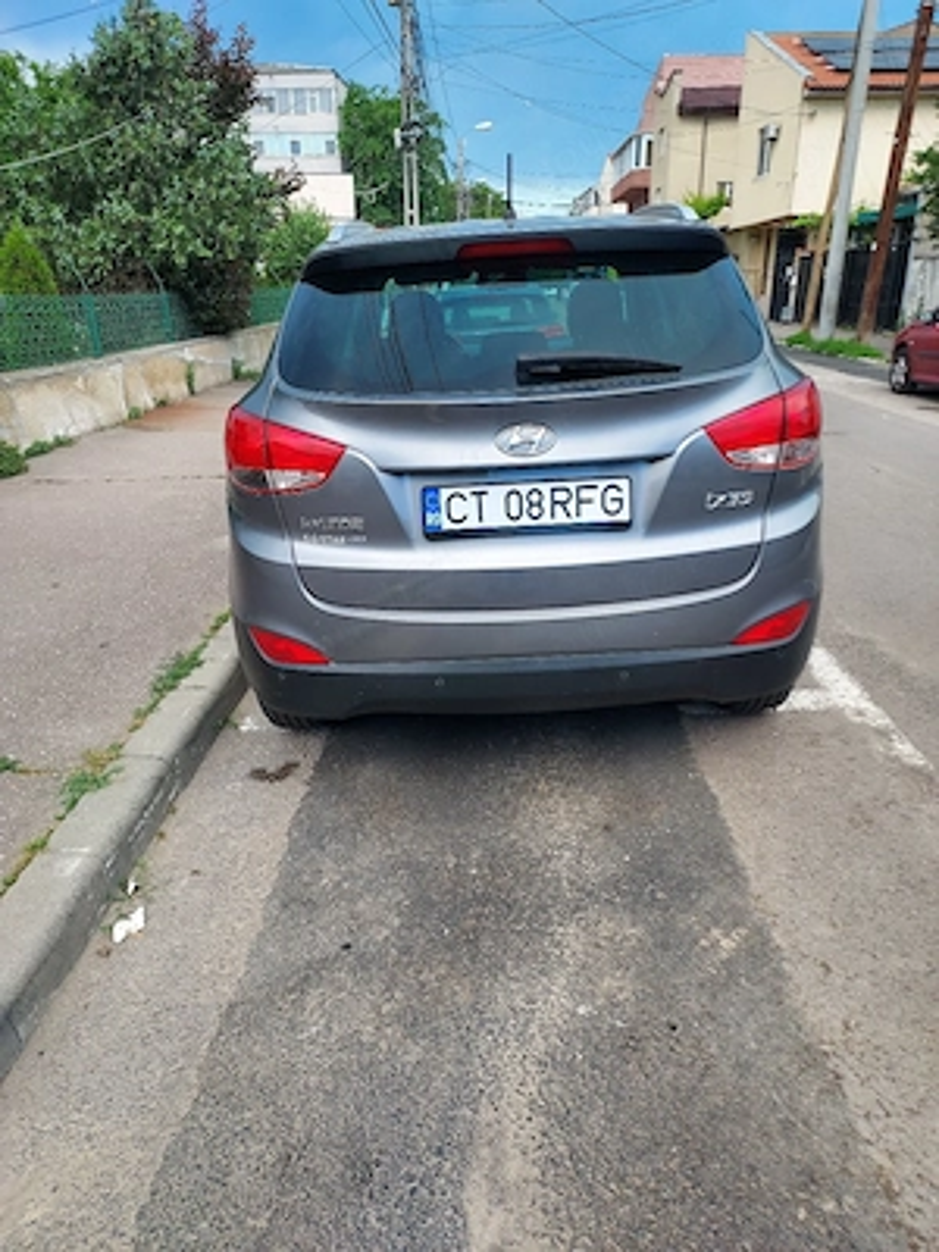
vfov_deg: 71.6
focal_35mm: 24
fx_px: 868
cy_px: 626
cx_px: 470
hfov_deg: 56.8
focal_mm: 4.6
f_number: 1.8
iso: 40
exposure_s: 1/270
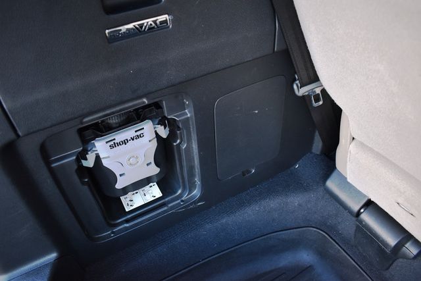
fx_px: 316
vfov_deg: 48.0
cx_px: 210
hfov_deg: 67.4
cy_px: 140
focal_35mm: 27
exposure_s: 1/125
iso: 800
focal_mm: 18
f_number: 3.5
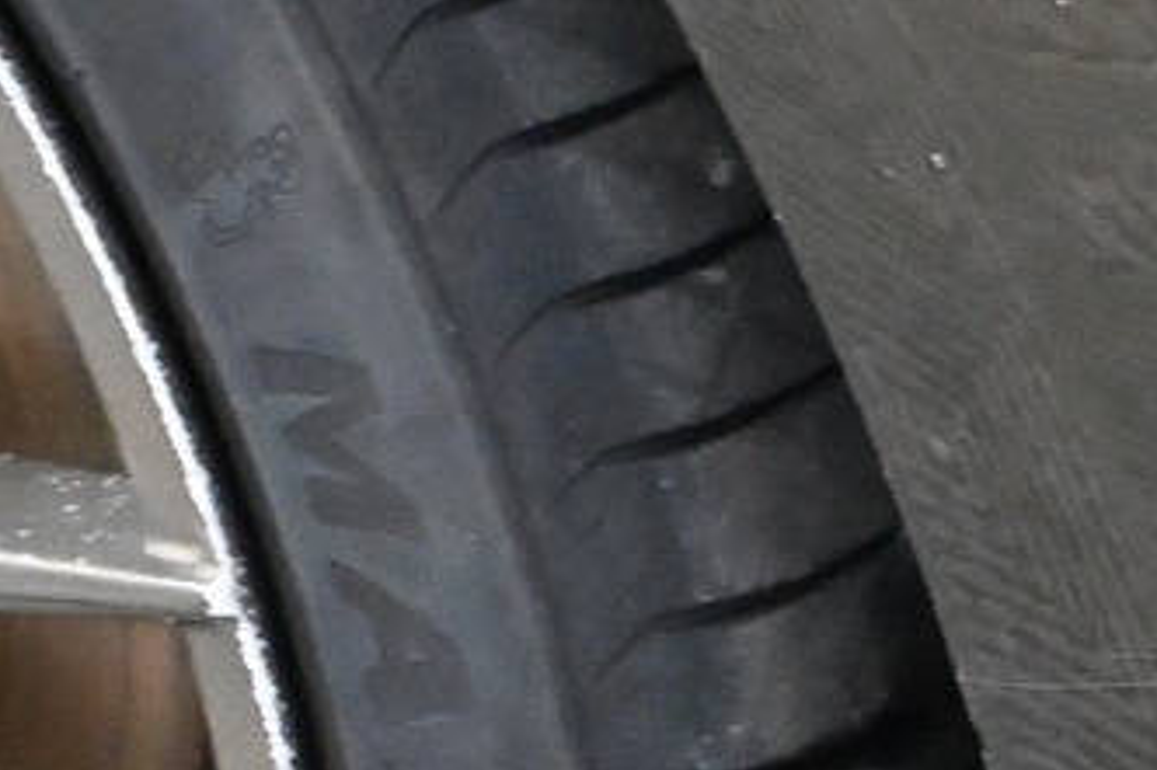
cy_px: 1237
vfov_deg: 4.6
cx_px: 1676
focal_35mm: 293
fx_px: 9412
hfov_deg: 6.9
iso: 10000
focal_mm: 40
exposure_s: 1/60
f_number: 5.6
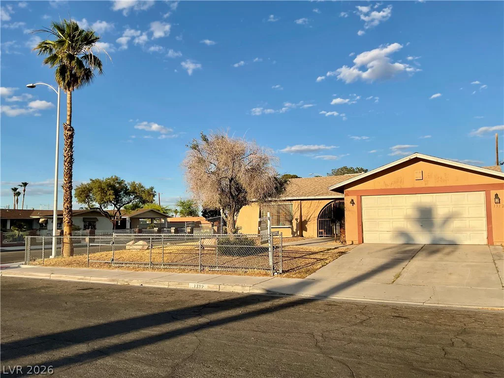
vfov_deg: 48.2
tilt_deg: +4.1
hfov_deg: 61.7
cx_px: 252
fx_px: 422
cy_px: 189
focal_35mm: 29
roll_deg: -0.1
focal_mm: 3
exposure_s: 1/1848
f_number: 1.8
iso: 16
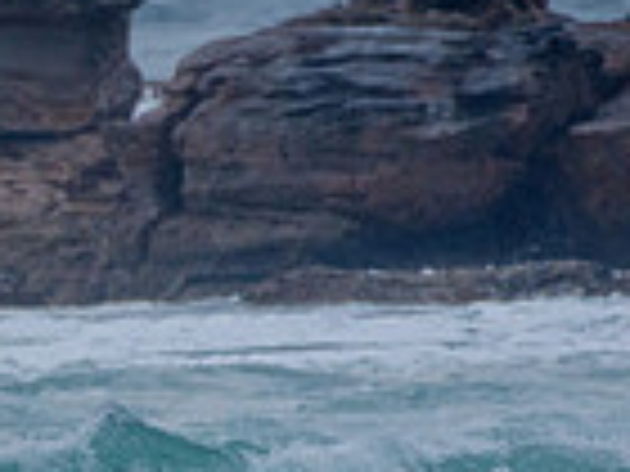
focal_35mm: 2432
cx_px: -477
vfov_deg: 0.6
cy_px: 591
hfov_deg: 0.8
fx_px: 44262
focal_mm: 500
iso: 500
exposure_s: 1/2000
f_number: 5.6
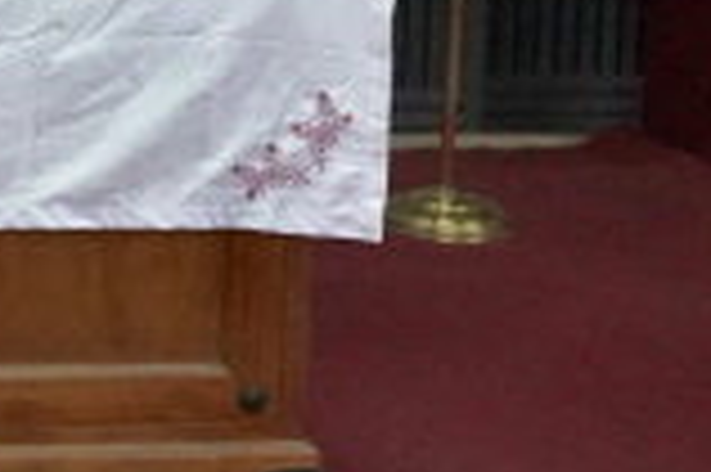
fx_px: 2249
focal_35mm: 114
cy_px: -139
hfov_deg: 15.7
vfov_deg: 11.7
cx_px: -522
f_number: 2
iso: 8000
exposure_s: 1/500
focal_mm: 20
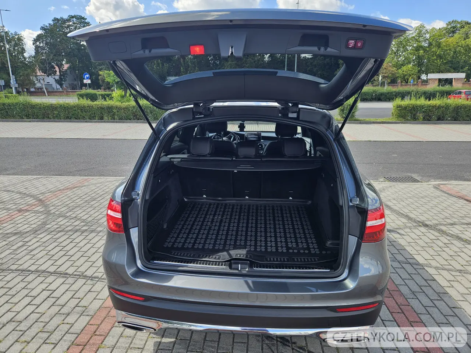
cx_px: 236
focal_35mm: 23
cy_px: 176
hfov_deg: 73.9
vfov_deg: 58.9
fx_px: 313
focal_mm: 5.4
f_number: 1.8
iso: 25
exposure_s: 1/583
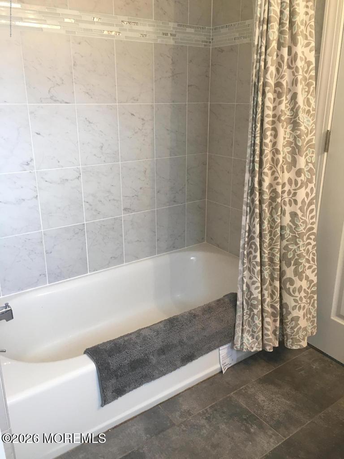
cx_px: 172
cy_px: 230
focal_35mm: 29
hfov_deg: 48.2
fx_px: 384
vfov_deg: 61.7
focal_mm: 4.15
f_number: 2.2
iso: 64
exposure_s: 1/30
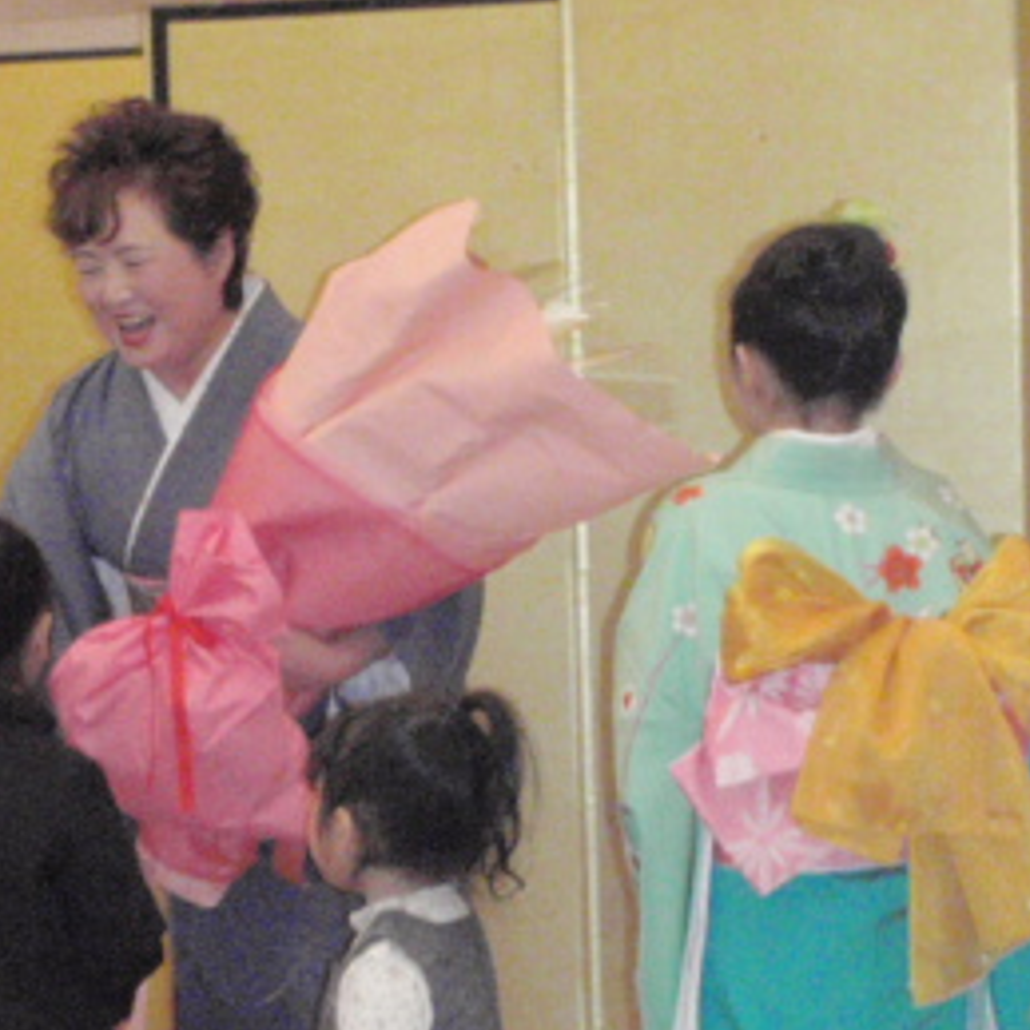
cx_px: -12
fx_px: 4780
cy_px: 756
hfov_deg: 12.2
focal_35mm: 142
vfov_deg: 12.3
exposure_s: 1/60
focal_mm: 11.76
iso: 800
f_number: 4.7
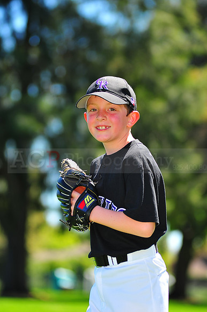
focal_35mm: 180
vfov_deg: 11.4
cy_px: 156
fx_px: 1554
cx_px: 104
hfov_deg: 7.6
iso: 200
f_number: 5
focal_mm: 180
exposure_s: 1/500
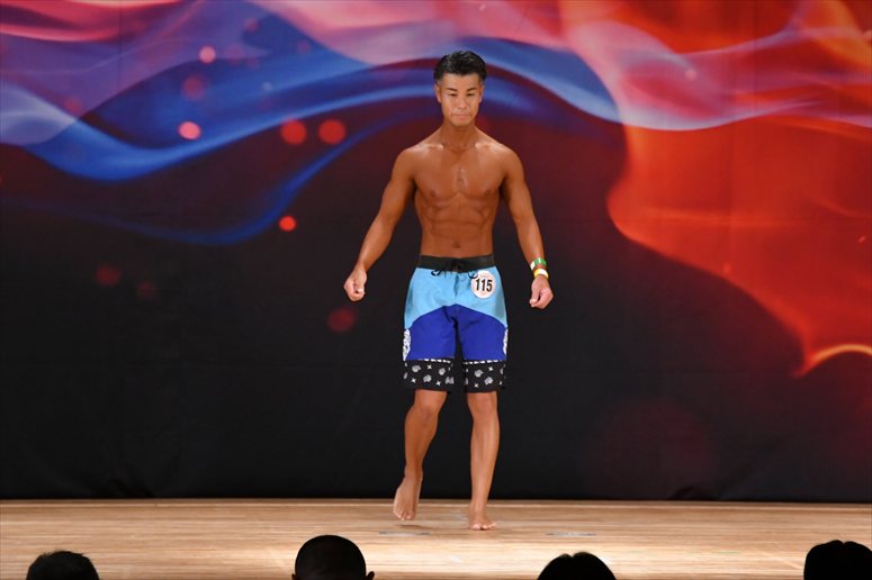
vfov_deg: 5.4
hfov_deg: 8.1
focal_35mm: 255
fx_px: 6174
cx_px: 436
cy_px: 290
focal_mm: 170
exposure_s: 1/400
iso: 3200
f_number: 5.6
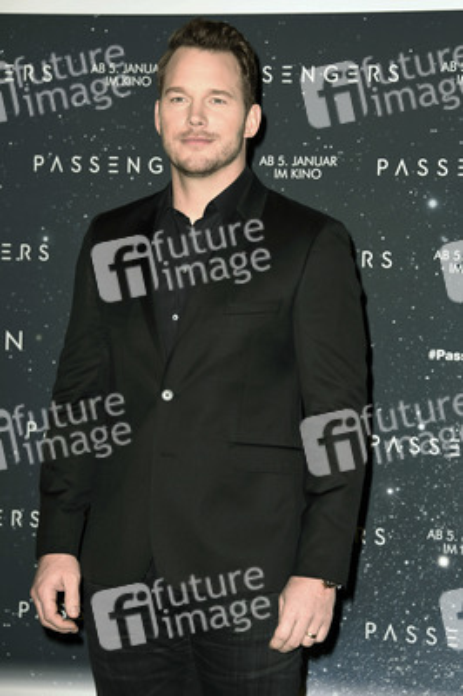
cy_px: 348
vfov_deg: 18.3
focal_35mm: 112
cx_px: 232
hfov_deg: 12.2
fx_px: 2164
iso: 800
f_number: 5.6
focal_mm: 112
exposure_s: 1/200
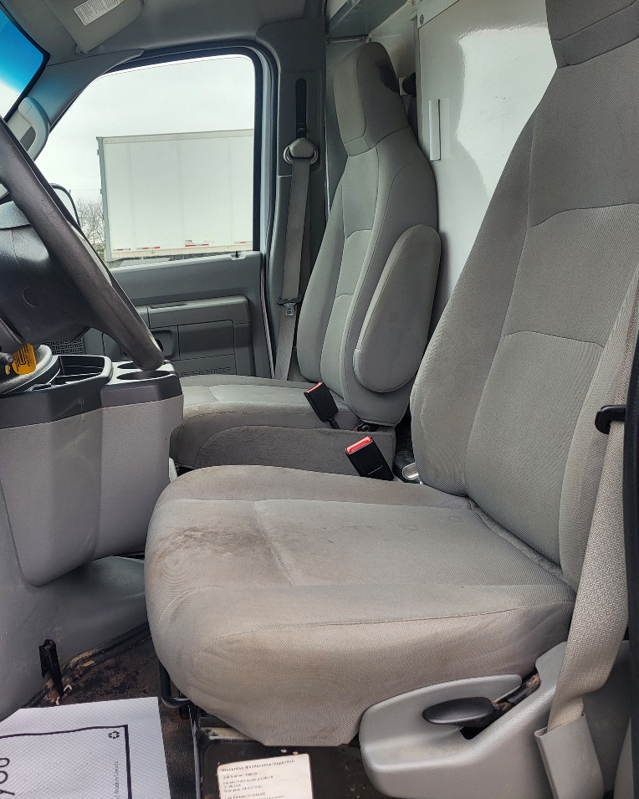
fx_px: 804
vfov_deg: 52.8
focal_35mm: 34
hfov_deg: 42.1
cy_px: 401
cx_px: 161
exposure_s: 1/131
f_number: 1.8
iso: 40
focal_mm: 5.4
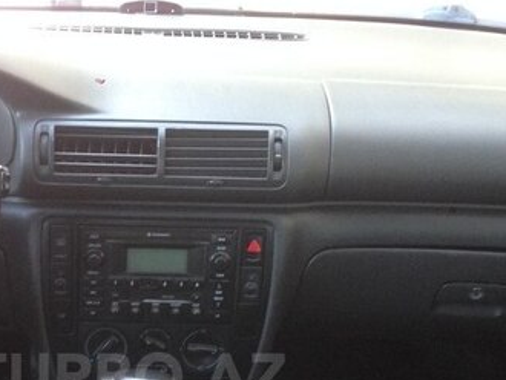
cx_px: 129
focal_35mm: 66
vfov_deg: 21.5
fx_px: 965
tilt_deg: -27.2
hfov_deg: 28.9
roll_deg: -0.7
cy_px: 376
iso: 160
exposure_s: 1/20
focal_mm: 4.12
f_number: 2.4
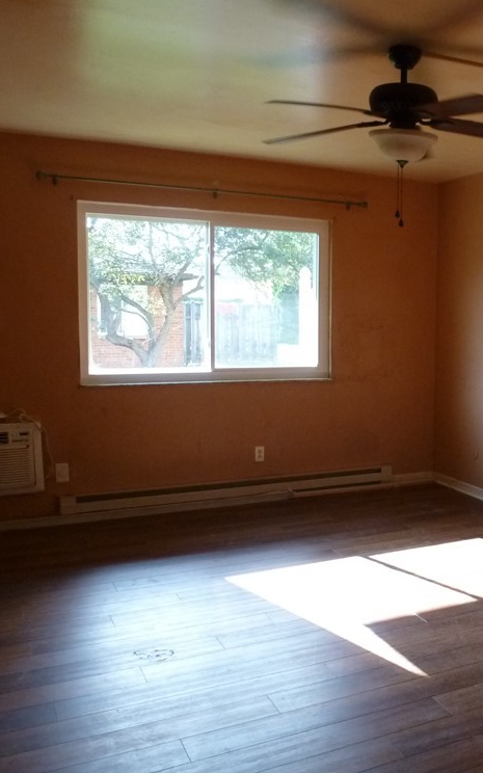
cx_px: 438
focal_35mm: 35
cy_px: 393
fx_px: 737
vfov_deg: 55.3
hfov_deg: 34.2
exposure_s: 1/60
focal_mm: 4.3
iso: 320
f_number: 3.3
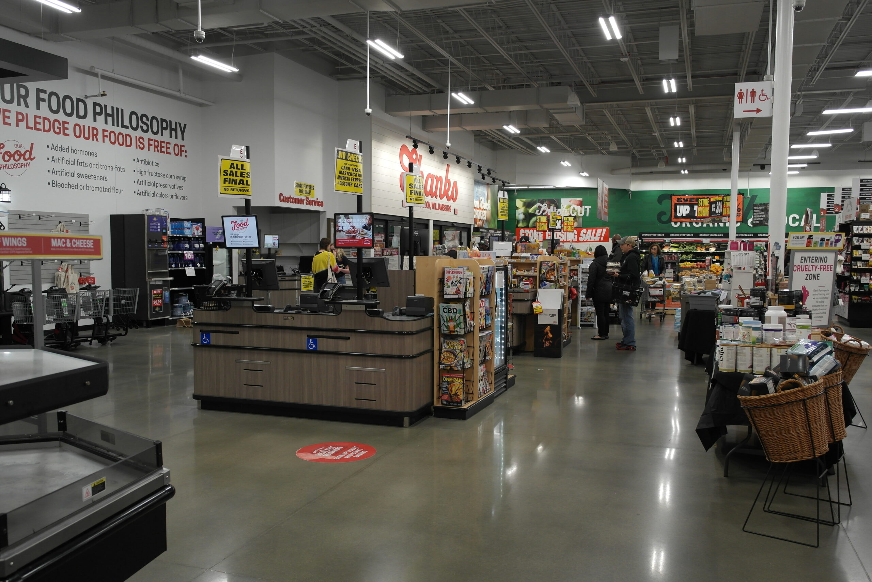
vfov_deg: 43.6
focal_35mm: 30
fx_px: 727
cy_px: 291
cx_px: 436
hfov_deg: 61.9
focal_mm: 20
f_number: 3.5
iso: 400
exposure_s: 1/80
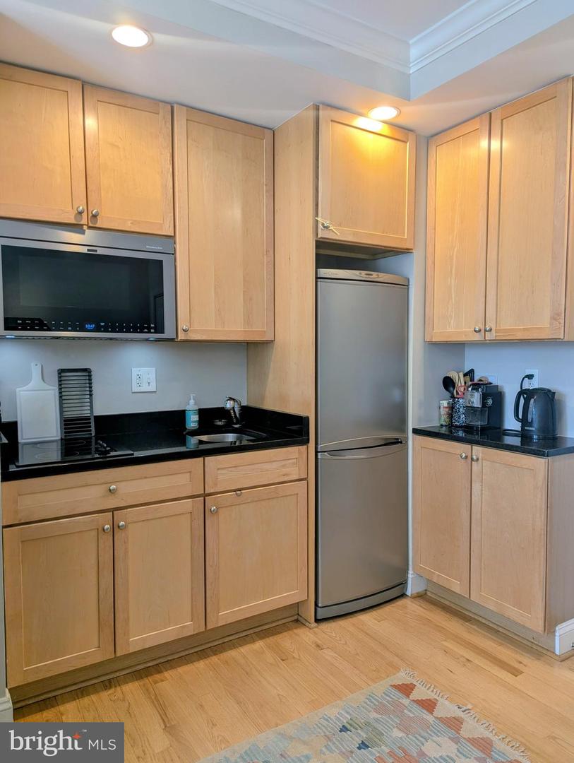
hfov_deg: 56.9
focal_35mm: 24
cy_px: 382
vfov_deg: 71.5
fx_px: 529
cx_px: 287
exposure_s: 1/60
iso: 58
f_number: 1.85
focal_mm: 6.81
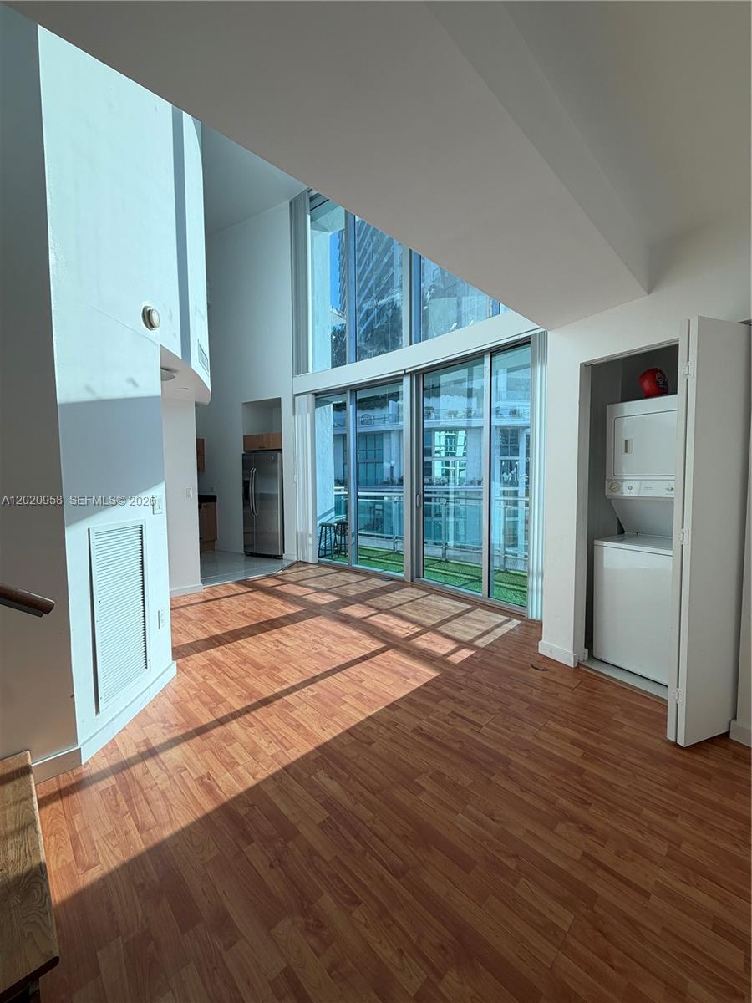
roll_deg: +0.6
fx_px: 406
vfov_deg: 102.1
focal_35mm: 14
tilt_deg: -3.1
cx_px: 376
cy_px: 502
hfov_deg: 85.7
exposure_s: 1/770
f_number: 2.2
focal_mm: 2.22
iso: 32
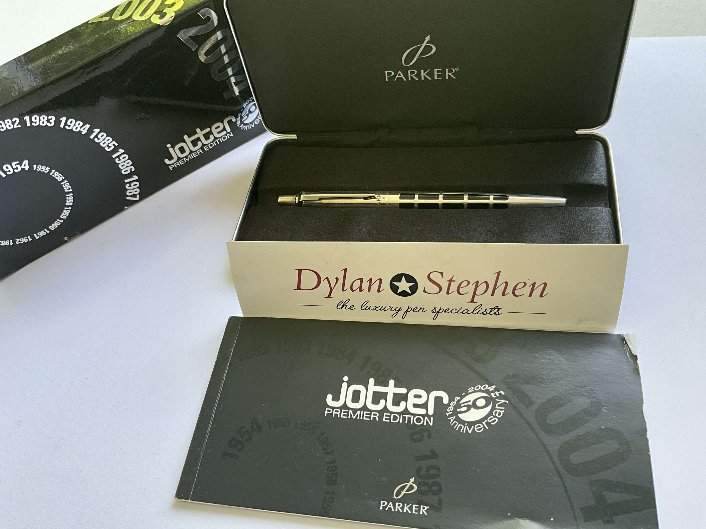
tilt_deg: -54.7
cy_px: 264
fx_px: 591
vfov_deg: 48.2
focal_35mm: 29
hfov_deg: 61.7
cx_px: 353
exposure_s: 1/122
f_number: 1.8
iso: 50
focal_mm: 3
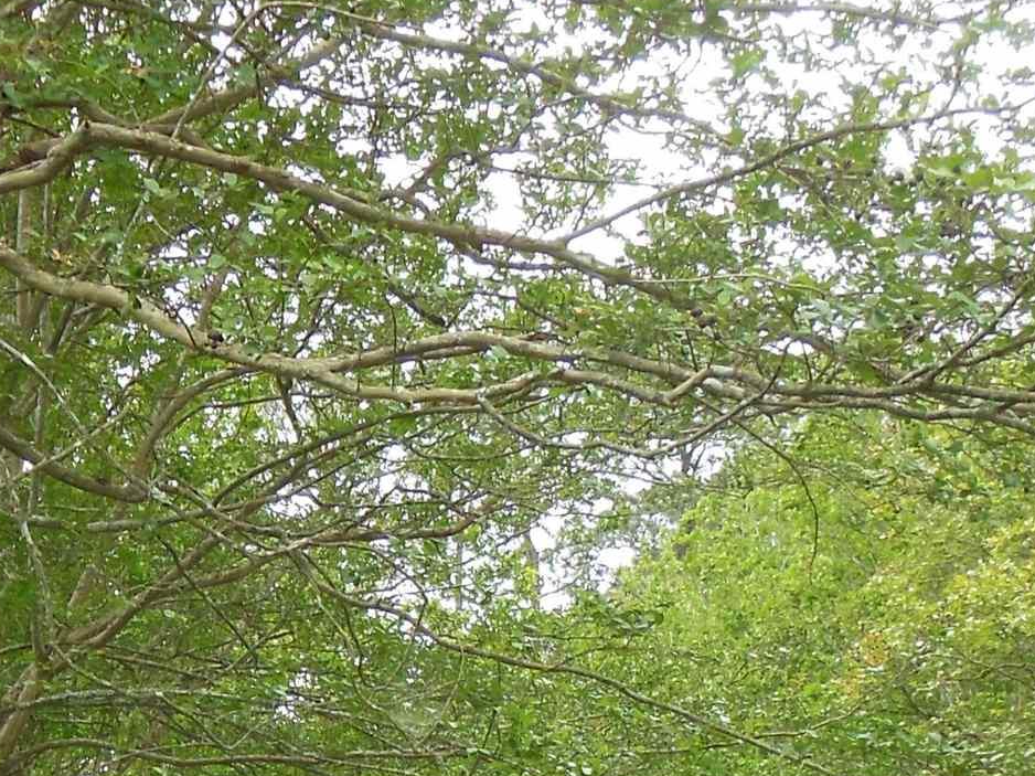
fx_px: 2840
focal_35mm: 95
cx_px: 335
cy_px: 1192
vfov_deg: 14.4
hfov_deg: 20.6
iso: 125
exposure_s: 1/250
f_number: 3.3
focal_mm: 5.2
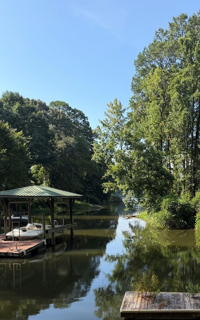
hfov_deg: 34.0
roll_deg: -1.5
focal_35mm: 36
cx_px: 167
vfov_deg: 52.8
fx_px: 314
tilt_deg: -4.4
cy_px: 216
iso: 100
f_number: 1.78
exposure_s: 1/1618
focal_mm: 6.76
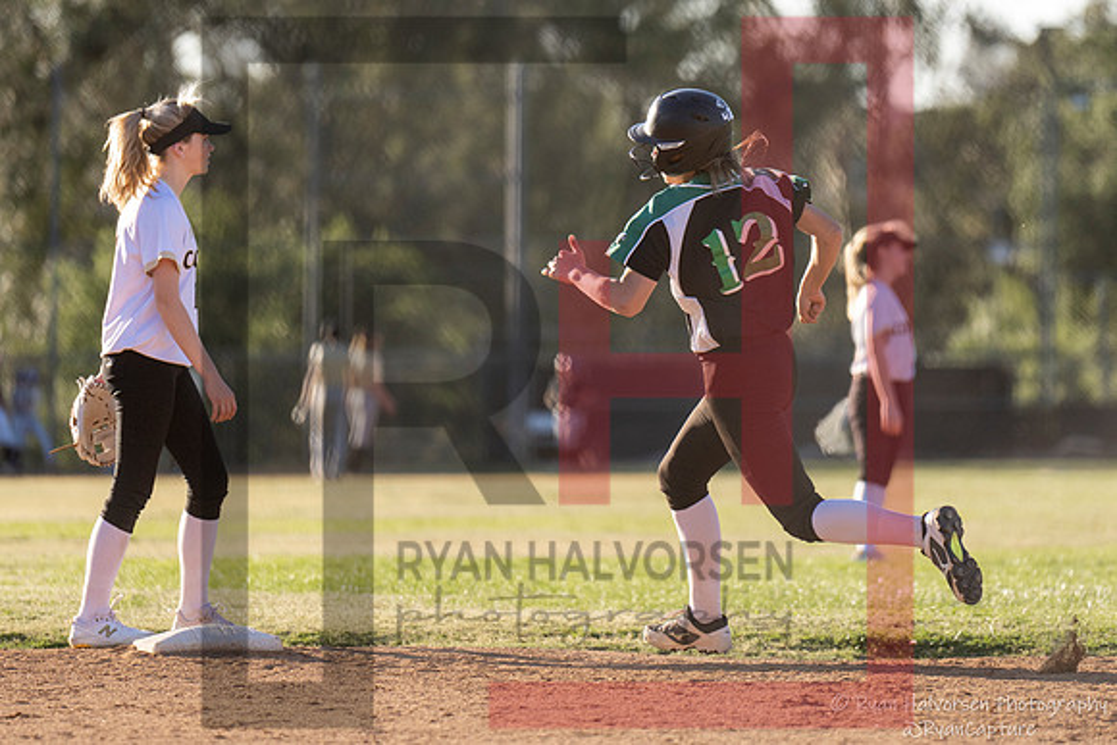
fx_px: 9554
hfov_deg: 6.7
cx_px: 674
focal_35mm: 308
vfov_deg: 4.5
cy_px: 228
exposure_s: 1/2500
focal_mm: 200
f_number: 2.8
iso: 400
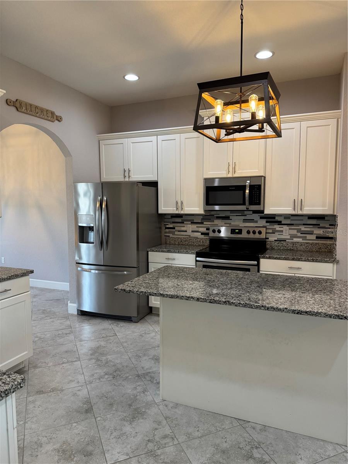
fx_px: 322
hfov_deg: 56.8
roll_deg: -1.4
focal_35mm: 24
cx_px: 174
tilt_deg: -4.3
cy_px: 232
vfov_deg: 71.6
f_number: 1.78
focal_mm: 6.76
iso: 160
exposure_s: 1/120
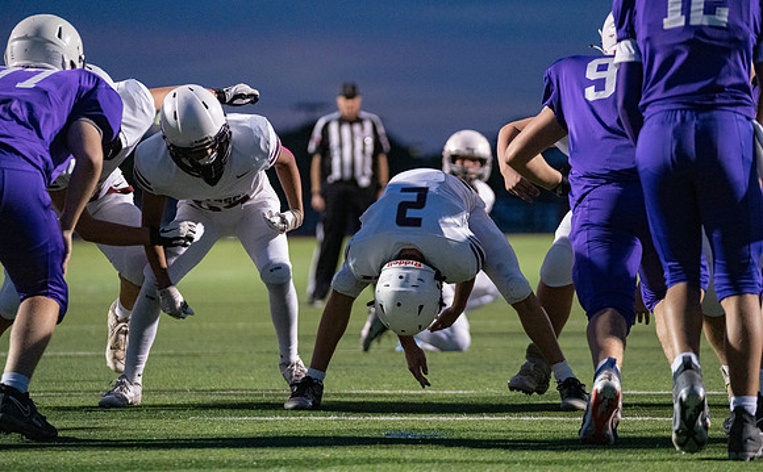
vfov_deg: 7.7
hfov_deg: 12.5
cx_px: 413
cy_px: 275
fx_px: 3490
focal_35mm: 168
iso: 12800
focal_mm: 147
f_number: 2.8
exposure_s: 1/1250
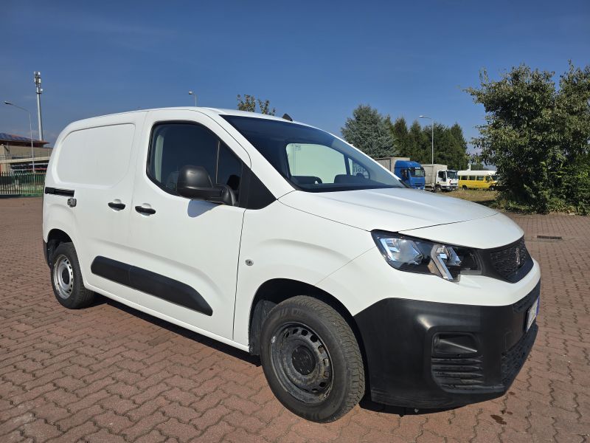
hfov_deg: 73.9
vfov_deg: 58.9
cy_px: 222
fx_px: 392
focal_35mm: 23
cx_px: 295
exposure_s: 1/1628
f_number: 1.7
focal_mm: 6.3
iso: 12
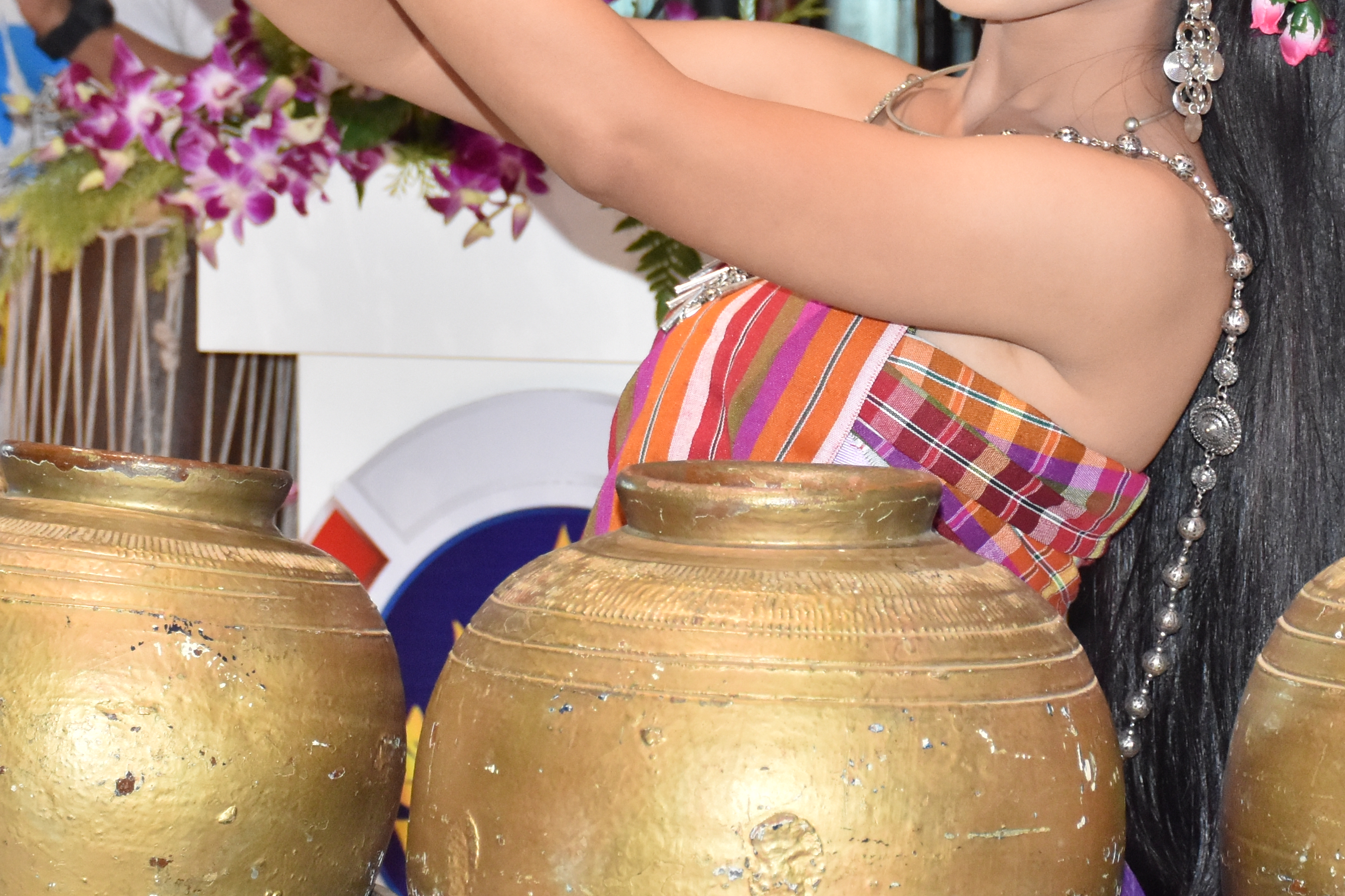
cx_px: 810
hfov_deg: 13.6
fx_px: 5646
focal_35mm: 151
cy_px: 191
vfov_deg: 9.1
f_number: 5.6
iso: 1250
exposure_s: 1/160
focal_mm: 45
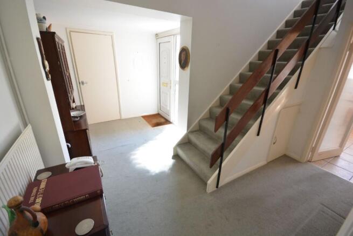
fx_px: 147
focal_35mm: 15
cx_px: 176
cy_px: 118
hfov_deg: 100.4
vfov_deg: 77.4
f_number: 6.3
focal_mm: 10
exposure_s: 1/25
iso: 400
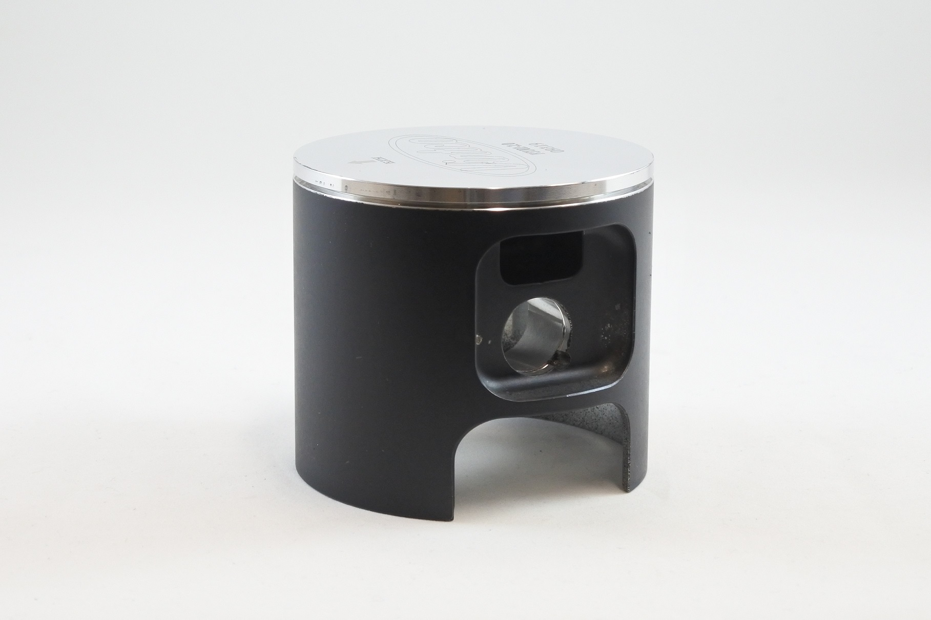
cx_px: 466
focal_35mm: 52
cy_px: 310
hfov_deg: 38.2
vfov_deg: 26.0
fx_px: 1345
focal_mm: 19.3
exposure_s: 1/125
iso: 640
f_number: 4.5
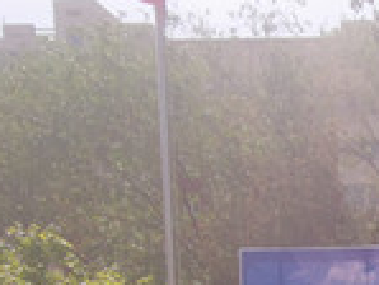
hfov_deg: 25.0
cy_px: 472
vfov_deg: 20.4
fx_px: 625
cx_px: 580
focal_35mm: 57
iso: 50
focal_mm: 2.35
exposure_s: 1/1041
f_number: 2.2
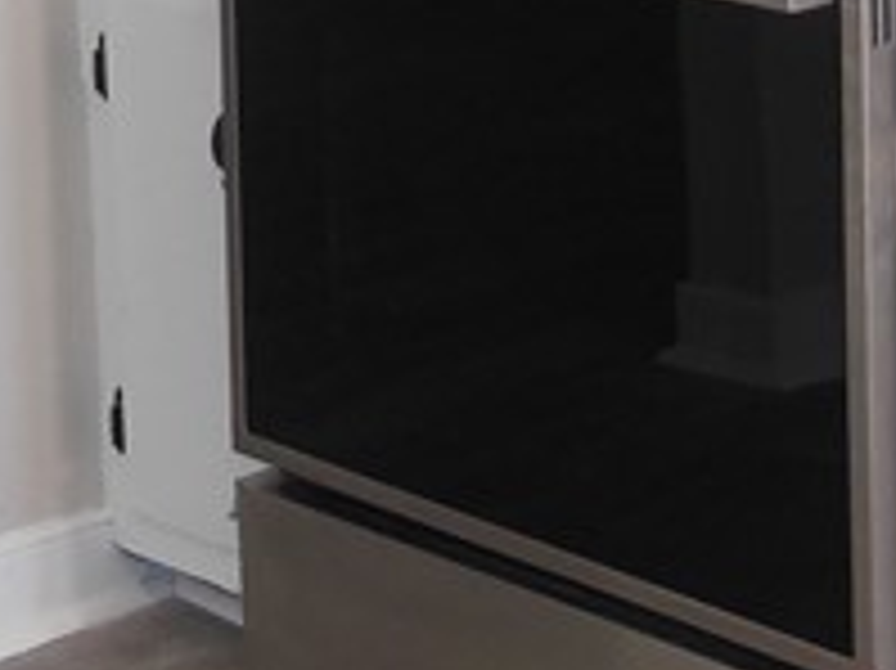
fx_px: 3854
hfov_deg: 13.2
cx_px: 99
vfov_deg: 9.3
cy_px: -666
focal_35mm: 149
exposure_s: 1/30
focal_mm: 5.2
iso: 160
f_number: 3.7
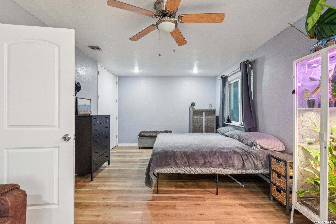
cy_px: 112
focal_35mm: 16
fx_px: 149
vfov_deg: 73.7
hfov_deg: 96.7
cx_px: 168
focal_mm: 16
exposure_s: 1/15
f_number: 8
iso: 2200
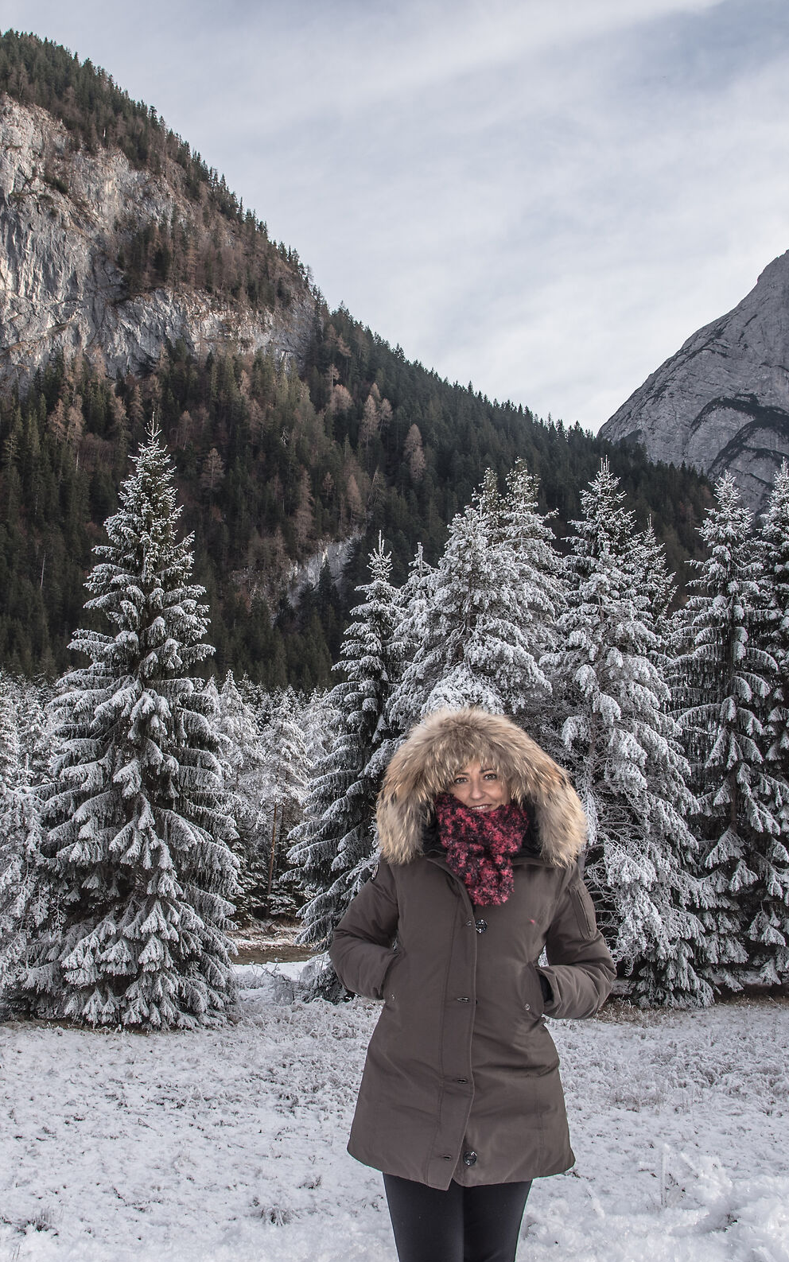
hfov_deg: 34.3
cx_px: 298
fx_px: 1273
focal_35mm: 37
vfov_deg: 52.7
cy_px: 630
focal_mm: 24
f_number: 9
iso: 200
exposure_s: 1/200
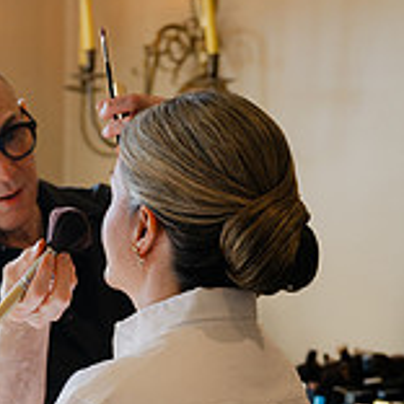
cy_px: 464
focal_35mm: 108
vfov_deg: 15.6
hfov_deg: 15.9
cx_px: 31
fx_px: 1426
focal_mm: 44
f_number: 2.8
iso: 400
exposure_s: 1/500
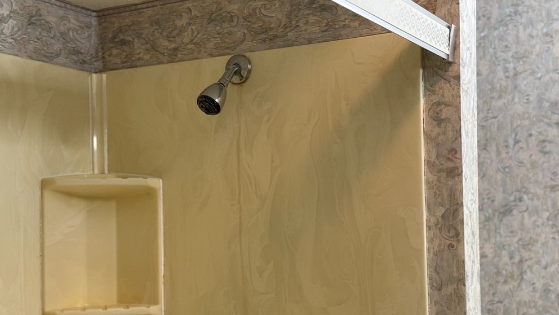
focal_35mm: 54
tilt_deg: +0.5
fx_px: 800
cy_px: 195
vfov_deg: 22.2
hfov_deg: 38.5
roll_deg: +1.0
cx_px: 280
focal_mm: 6.76
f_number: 1.78
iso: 125
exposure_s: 1/60
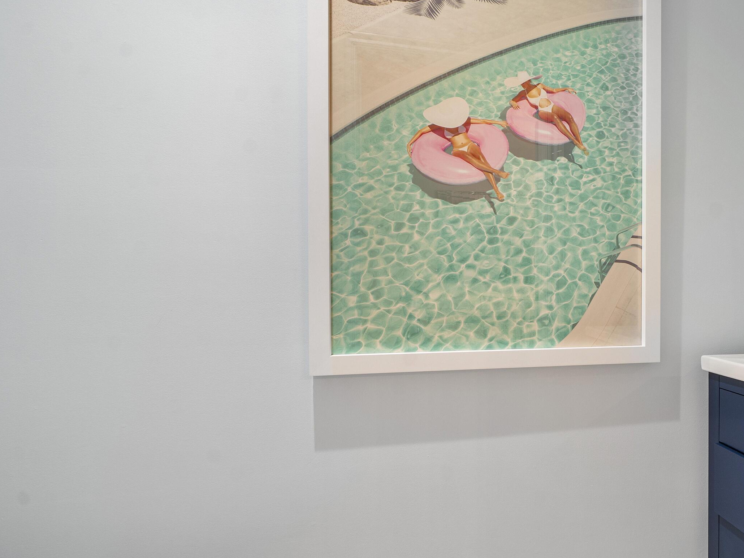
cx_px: 534
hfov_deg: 74.8
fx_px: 451
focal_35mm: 21
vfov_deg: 63.4
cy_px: 295
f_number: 11
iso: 160
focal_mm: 10
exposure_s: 1/2.5
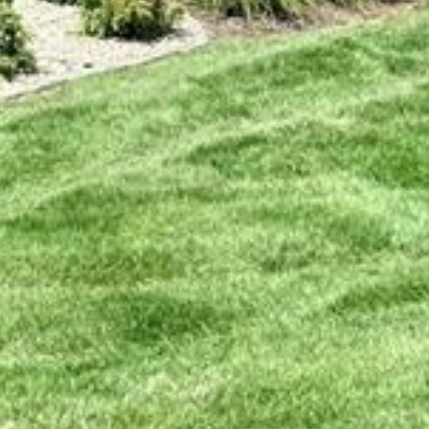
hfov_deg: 11.6
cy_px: -401
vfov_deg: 11.1
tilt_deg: -0.1
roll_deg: -0.3
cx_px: -239
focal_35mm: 144
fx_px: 2019
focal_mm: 6.76
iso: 80
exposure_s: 1/4673
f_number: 1.78
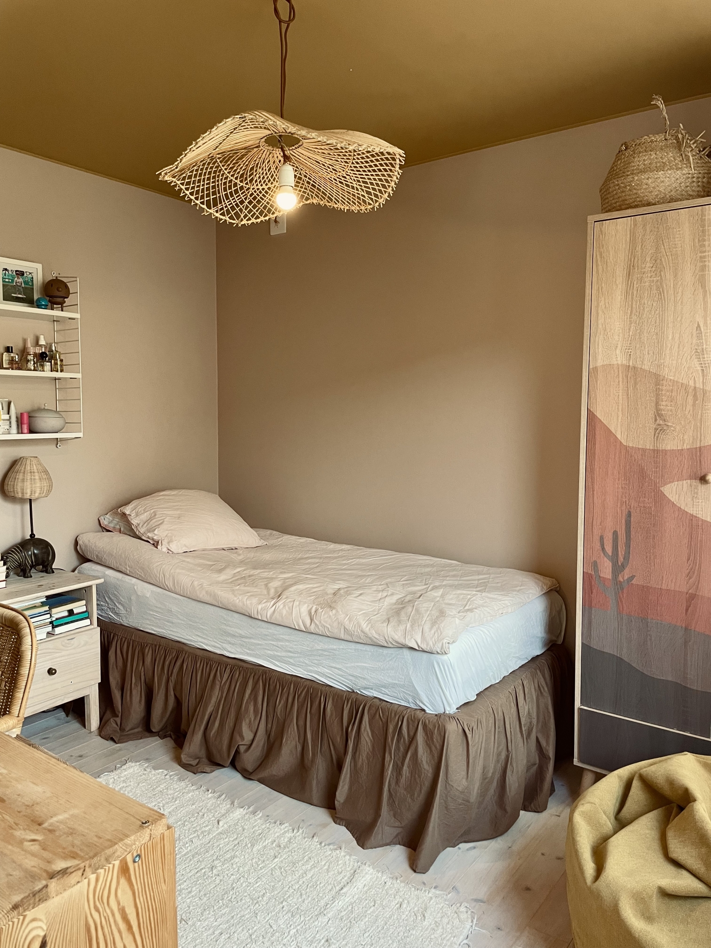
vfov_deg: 67.3
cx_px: 356
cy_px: 474
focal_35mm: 26
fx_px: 712
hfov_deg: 53.1
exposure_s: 1/73
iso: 125
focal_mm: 4.2
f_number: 1.6
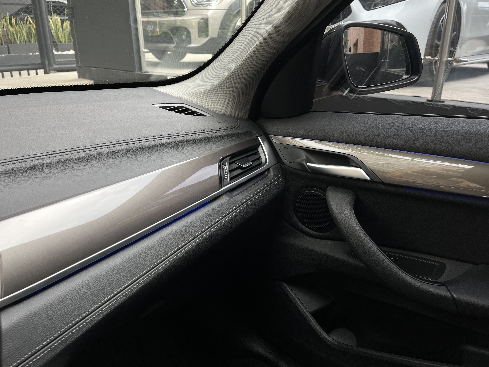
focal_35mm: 26
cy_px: 184
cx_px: 244
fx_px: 367
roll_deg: -0.4
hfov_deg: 67.3
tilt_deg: -21.8
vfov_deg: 53.1
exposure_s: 1/121
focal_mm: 5.1
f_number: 1.6
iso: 32
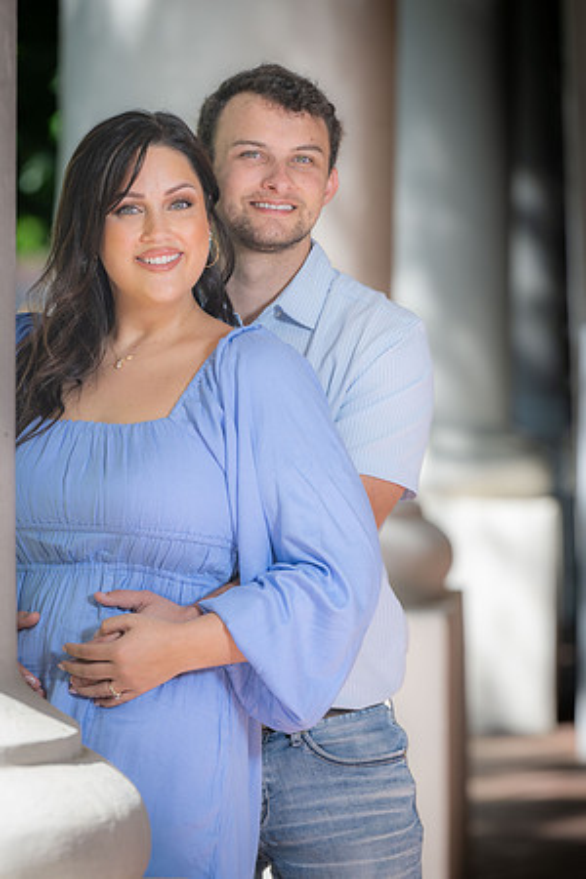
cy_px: 440
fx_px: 4883
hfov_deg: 6.9
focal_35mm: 200
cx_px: 293
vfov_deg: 10.3
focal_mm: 200
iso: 100
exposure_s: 1/160
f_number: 5
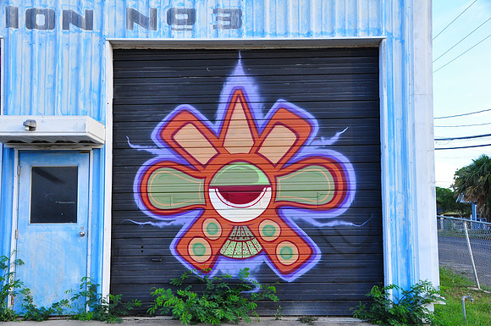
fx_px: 572
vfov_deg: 31.8
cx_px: 246
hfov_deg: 46.5
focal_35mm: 42
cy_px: 163
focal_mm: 28
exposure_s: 1/125
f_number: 9
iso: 800
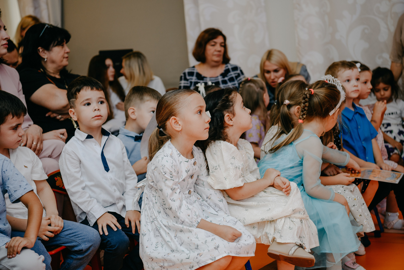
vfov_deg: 20.9
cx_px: 202
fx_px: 729
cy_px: 135
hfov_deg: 31.0
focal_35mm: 65
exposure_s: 1/160
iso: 200
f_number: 4
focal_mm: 65
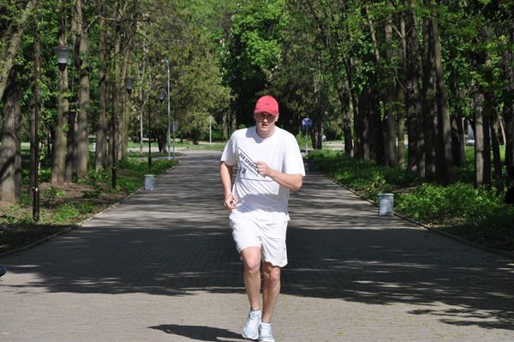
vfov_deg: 8.7
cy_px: 171
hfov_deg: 13.1
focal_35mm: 158
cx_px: 257
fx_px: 2247
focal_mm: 105
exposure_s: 1/400
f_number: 10
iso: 200
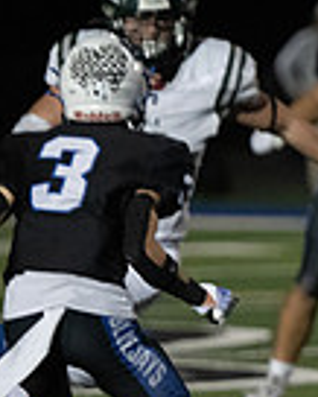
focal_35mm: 640
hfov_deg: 2.4
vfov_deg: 3.0
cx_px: 586
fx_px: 7521
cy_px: 398
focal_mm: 160
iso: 5000
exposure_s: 1/1600
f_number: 2.8
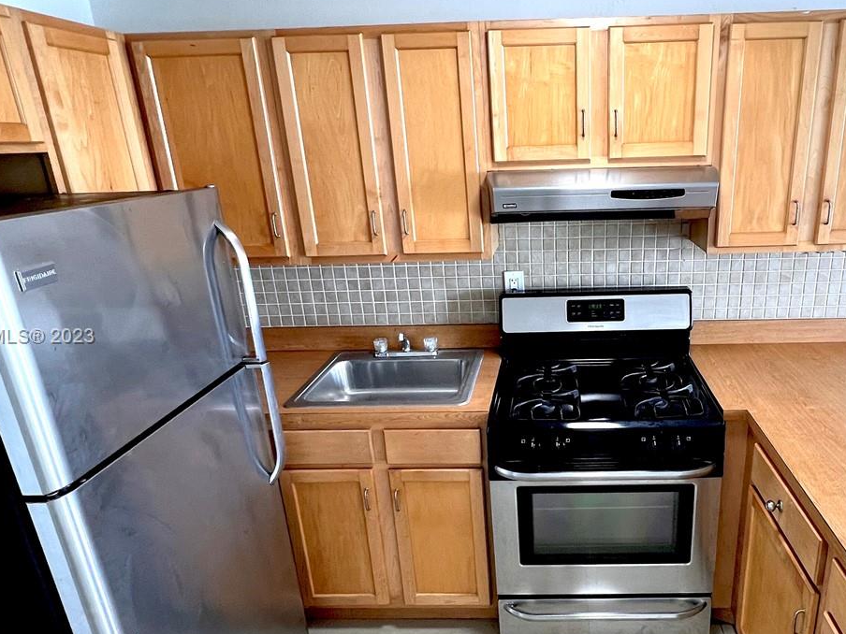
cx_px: 544
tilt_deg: -18.7
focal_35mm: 23
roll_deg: +1.5
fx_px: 562
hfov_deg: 72.3
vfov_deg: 58.8
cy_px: 338
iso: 125
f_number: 1.8
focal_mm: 1.57
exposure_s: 1/60
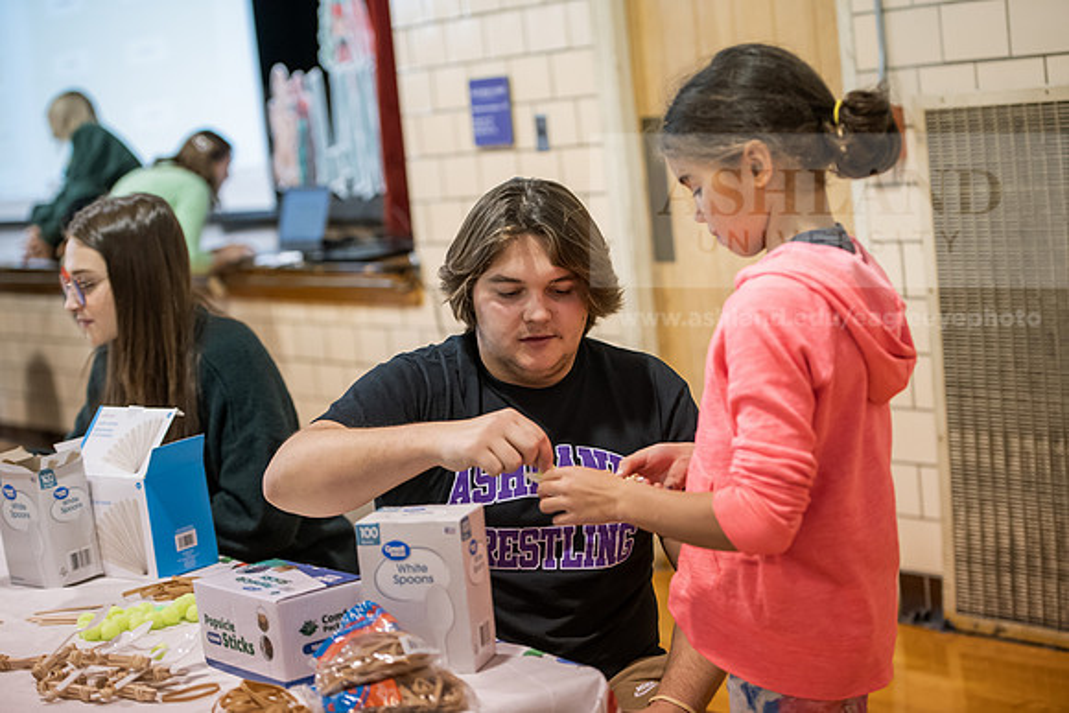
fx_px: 2079
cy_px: 356
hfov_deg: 28.8
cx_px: 534
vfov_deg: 19.5
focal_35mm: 70
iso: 1600
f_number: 3.2
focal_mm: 70
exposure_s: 1/200
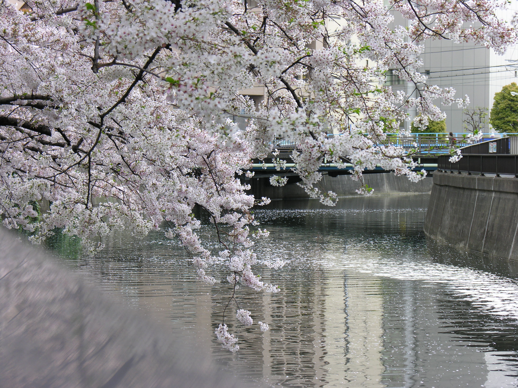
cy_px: 194
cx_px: 259
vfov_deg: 12.9
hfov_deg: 17.1
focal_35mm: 115
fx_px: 1721
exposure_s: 1/43.4
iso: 50
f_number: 3.7
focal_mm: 29.3
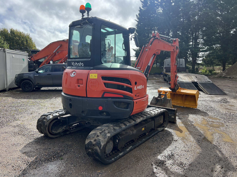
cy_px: 88
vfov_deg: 53.1
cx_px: 118
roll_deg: -0.7
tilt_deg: -6.9
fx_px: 178
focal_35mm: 26
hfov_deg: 67.3
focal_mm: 5.7
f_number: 1.5
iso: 50
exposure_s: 1/3077
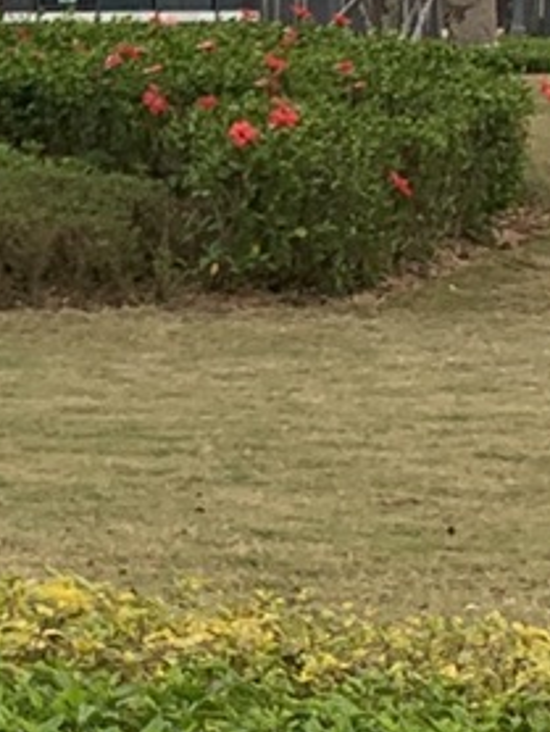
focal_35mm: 187
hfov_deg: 7.4
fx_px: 3955
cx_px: -847
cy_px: 284
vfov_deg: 10.6
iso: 25
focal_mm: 4.25
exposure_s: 1/260
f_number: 1.8
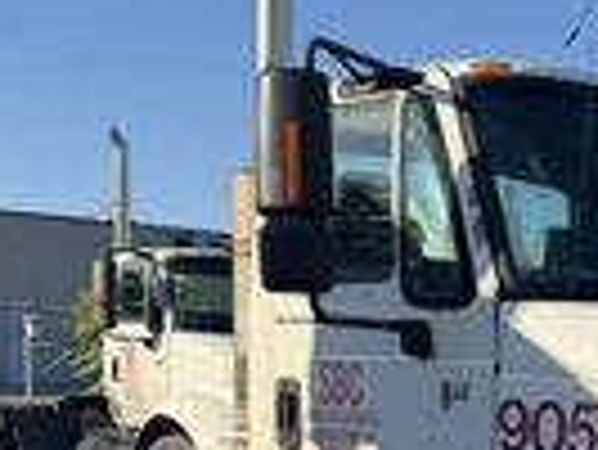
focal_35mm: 72
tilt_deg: +3.0
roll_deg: -1.1
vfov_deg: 19.9
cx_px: 562
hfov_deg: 26.0
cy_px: 432
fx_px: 1245
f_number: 1.78
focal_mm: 6.76
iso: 80
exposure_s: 1/4167
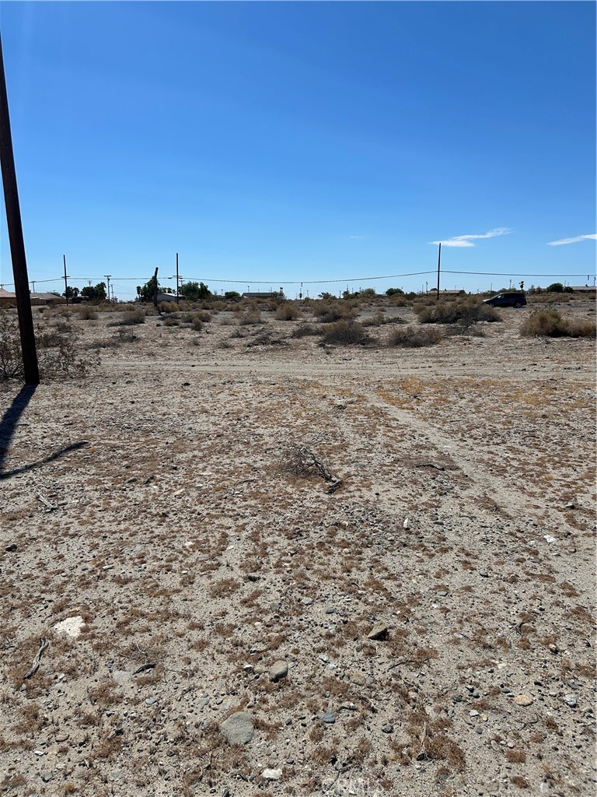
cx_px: 298
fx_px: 598
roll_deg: -0.2
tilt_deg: -9.0
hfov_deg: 53.1
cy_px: 398
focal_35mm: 26
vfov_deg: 67.3
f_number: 1.5
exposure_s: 1/9434
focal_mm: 5.7
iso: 50
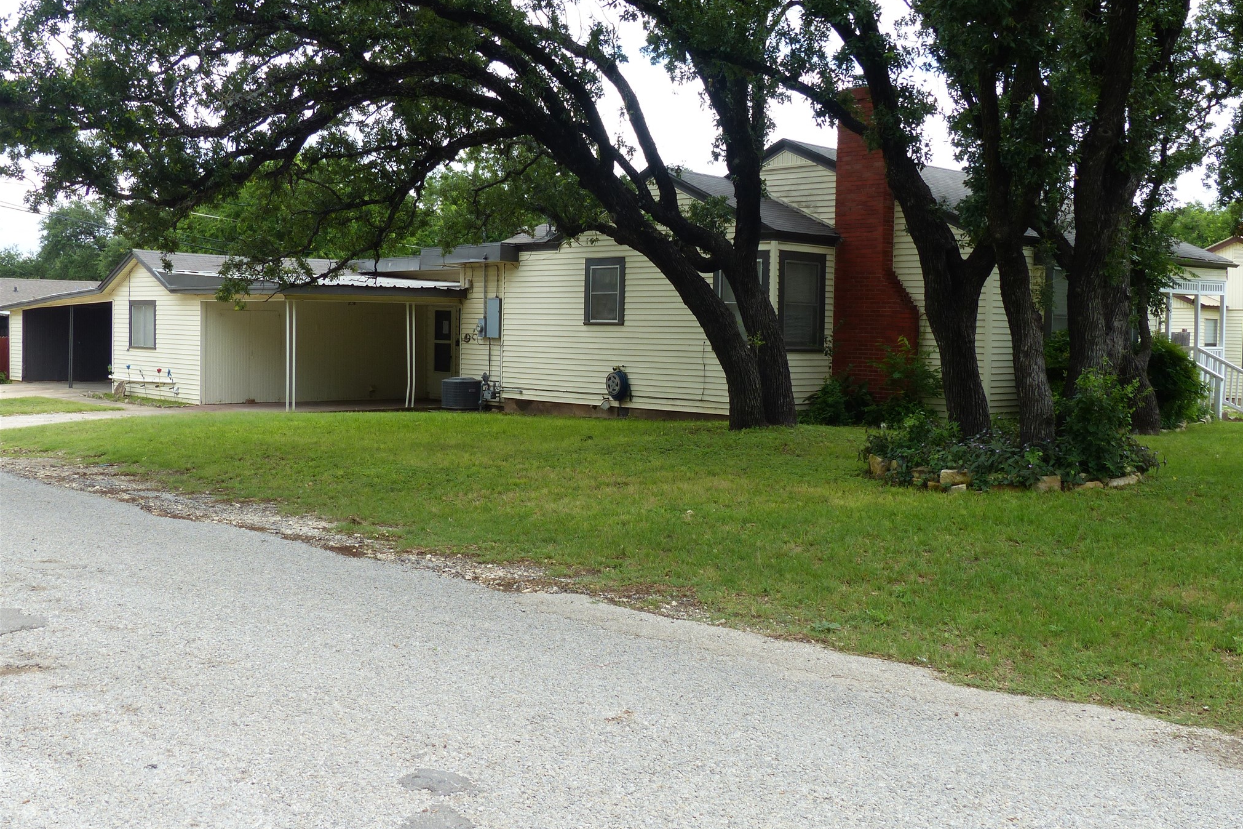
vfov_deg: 34.2
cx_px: 629
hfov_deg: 49.6
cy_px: 404
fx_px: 1346
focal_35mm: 39
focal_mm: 6.6
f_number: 4
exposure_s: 1/320
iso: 100
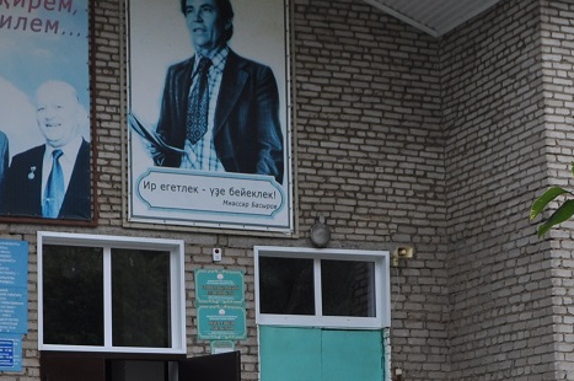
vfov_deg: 15.1
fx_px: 1385
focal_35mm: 87
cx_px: 205
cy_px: 472
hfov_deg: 23.3
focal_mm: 18
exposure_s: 1/200
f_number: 7.1
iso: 200
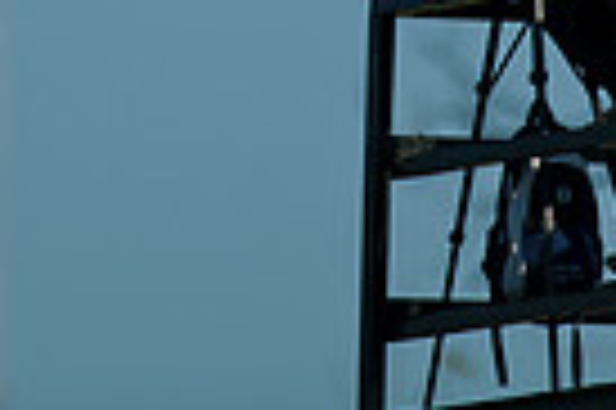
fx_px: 28969
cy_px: -410
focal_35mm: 1695
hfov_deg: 1.2
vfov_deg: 0.8
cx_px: 261
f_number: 2.8
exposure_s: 1/5000
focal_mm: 400
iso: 125
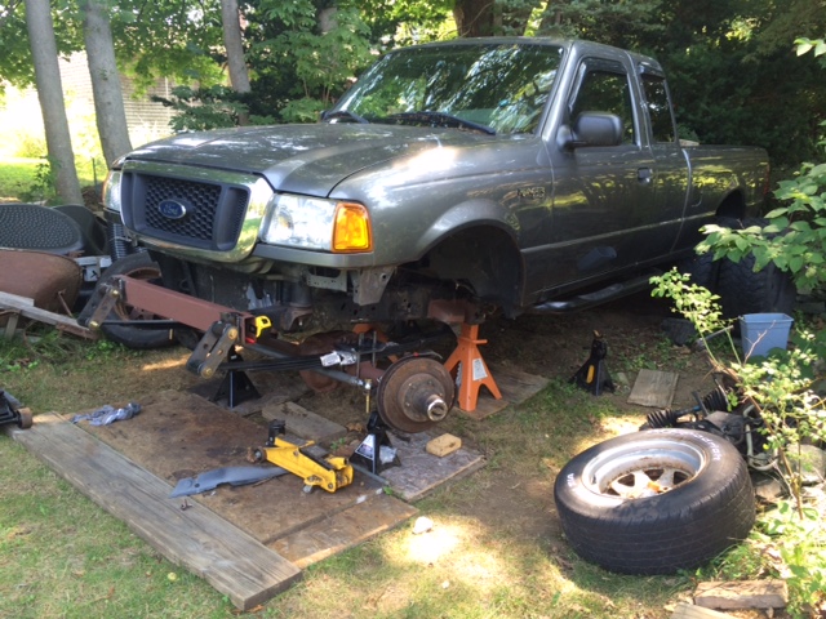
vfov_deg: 48.2
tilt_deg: -12.6
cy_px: 310
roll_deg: +0.8
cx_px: 413
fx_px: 692
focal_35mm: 29
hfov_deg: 61.7
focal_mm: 4.15
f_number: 2.2
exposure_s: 1/60
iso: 40
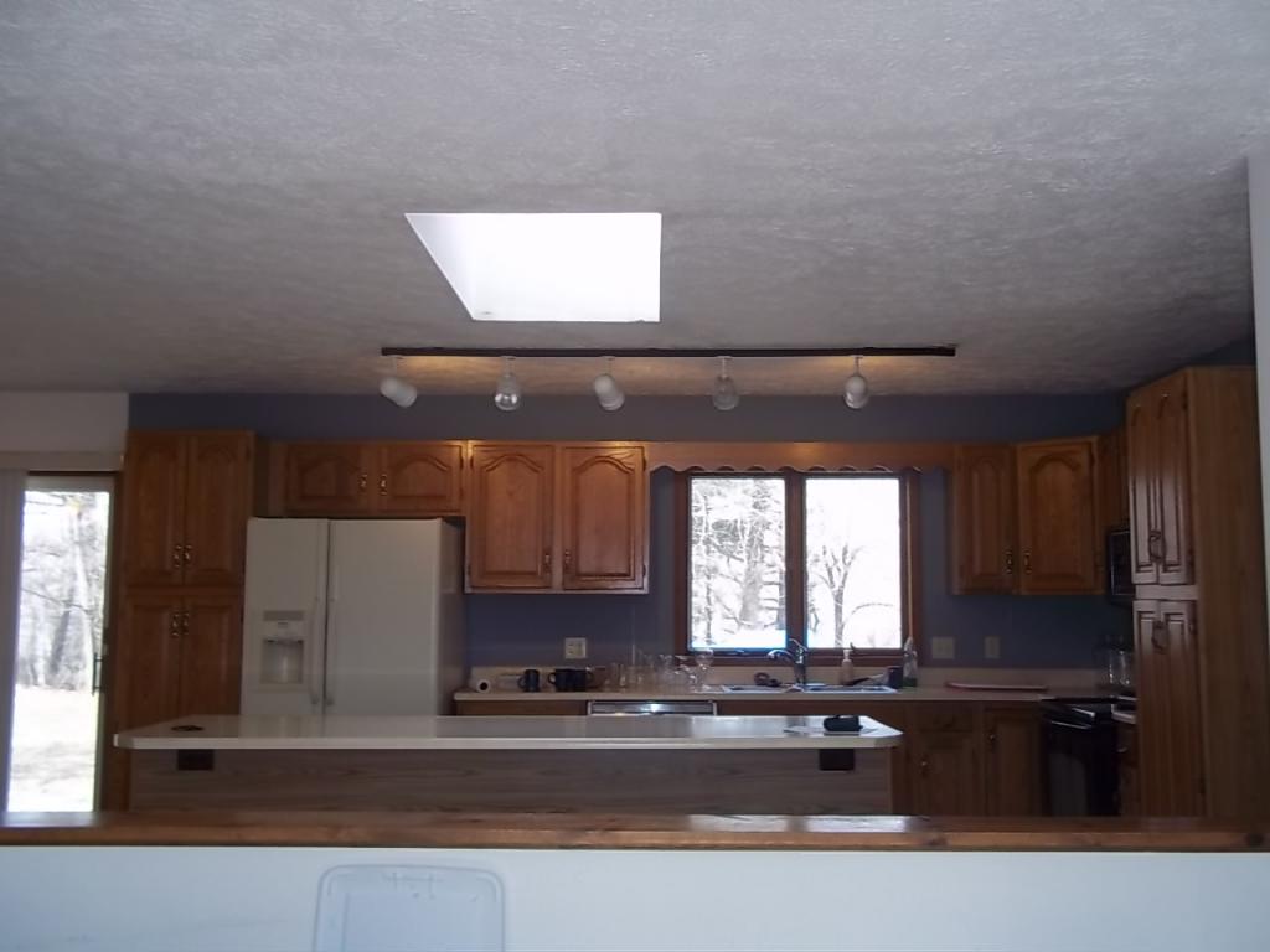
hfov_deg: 51.4
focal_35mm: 36
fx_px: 1321
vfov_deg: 39.7
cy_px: 476
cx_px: 635
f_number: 3.1
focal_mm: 6.5
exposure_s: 1/50
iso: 80
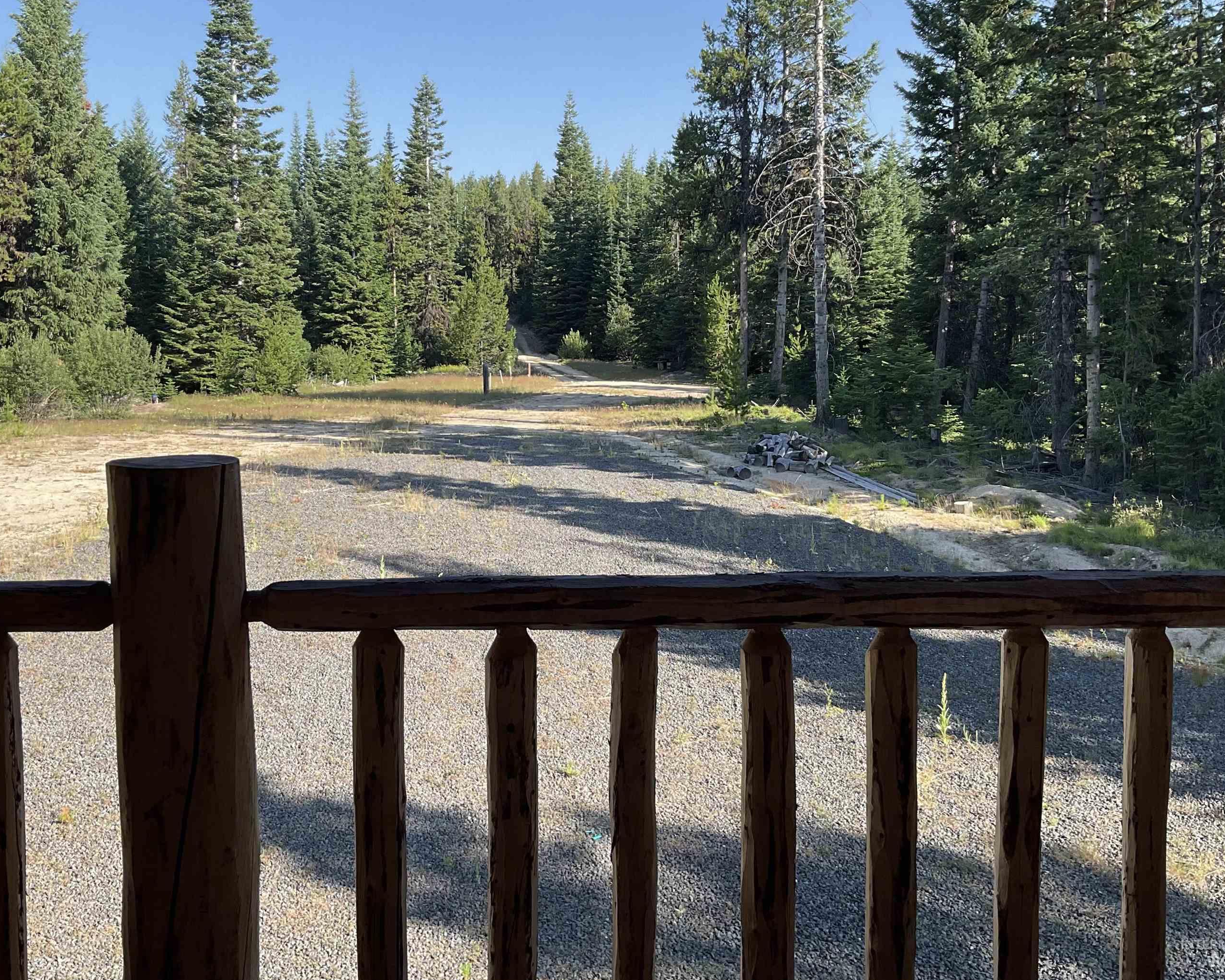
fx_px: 1233
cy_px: 443
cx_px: 556
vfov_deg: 43.3
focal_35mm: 34
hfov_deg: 52.8
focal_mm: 3
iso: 16
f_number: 1.8
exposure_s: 1/599
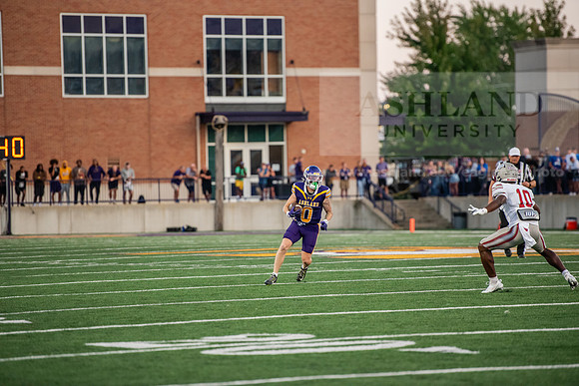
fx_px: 3217
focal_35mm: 200
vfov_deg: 6.9
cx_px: 290
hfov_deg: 10.3
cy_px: 193
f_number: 3.2
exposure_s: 1/1250
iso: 3200
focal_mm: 200
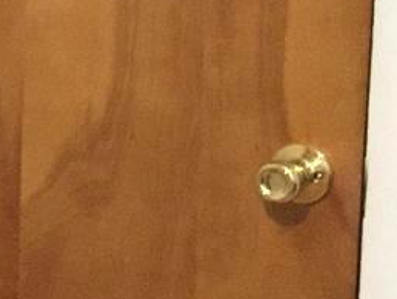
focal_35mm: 230
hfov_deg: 7.1
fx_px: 2640
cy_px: 199
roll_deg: +3.4
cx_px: -1020
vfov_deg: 6.5
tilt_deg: -13.3
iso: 160
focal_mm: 4.15
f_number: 2.2
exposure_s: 1/30
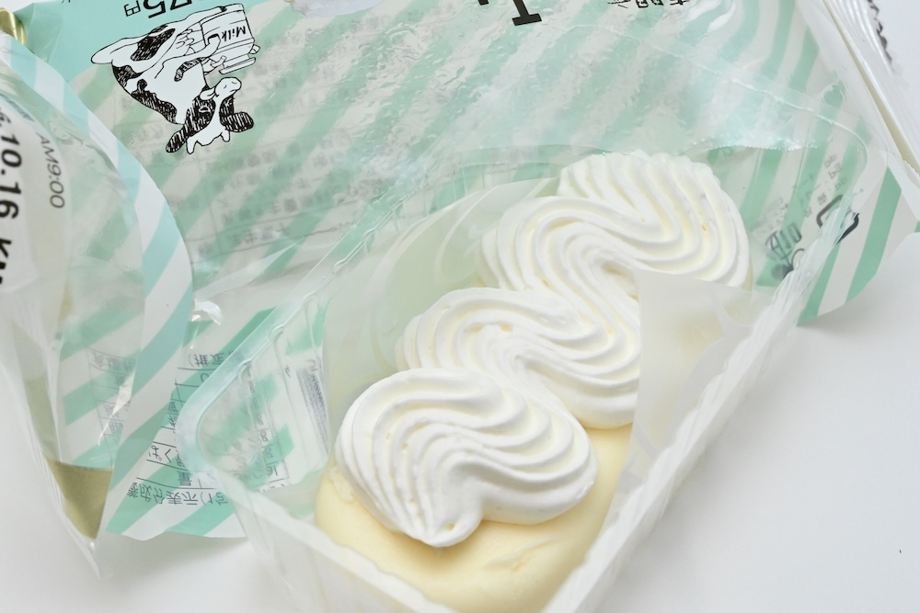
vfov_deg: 22.6
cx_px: 460
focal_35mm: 60
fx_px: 1533
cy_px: 306
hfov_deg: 33.4
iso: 6400
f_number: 18
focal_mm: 60
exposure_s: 1/250
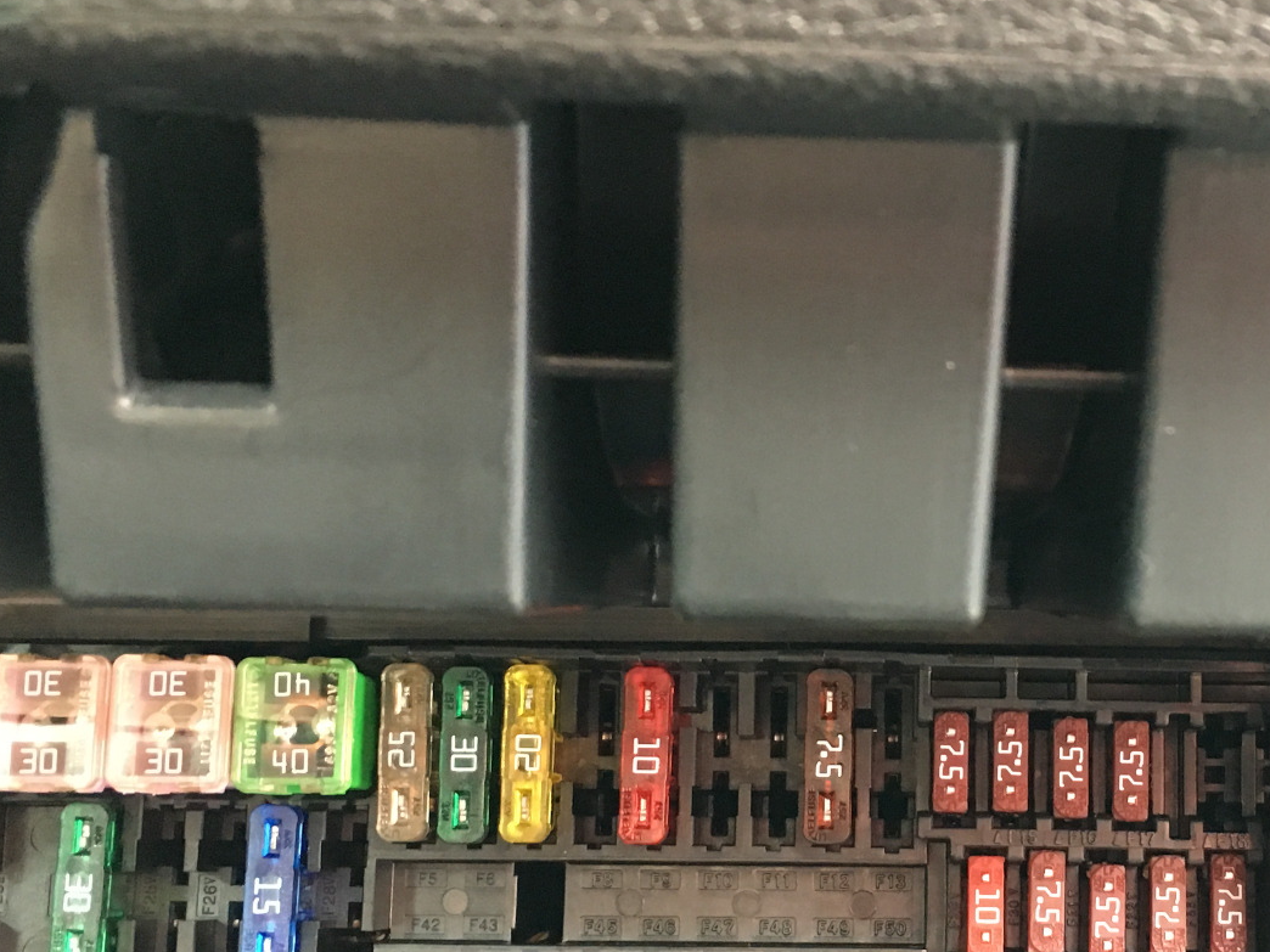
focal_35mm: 56
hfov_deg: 33.6
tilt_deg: +0.7
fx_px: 2055
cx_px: 970
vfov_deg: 26.0
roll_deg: -1.1
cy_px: 590
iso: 250
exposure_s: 1/17
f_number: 2.2
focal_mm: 4.15
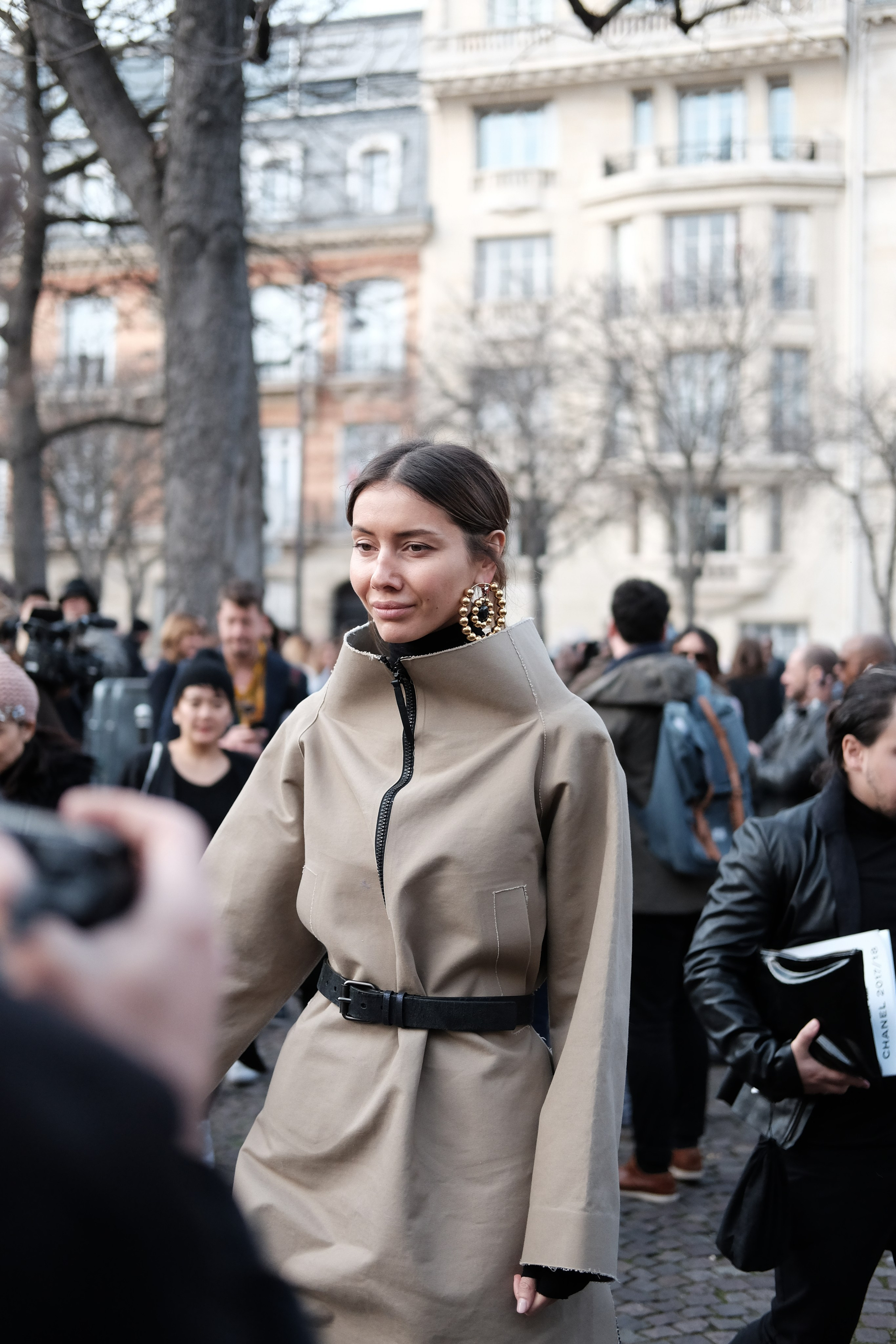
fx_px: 1979
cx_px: 448
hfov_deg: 25.5
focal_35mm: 53
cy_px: 672
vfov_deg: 37.5
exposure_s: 1/3200
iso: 800
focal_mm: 35
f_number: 2
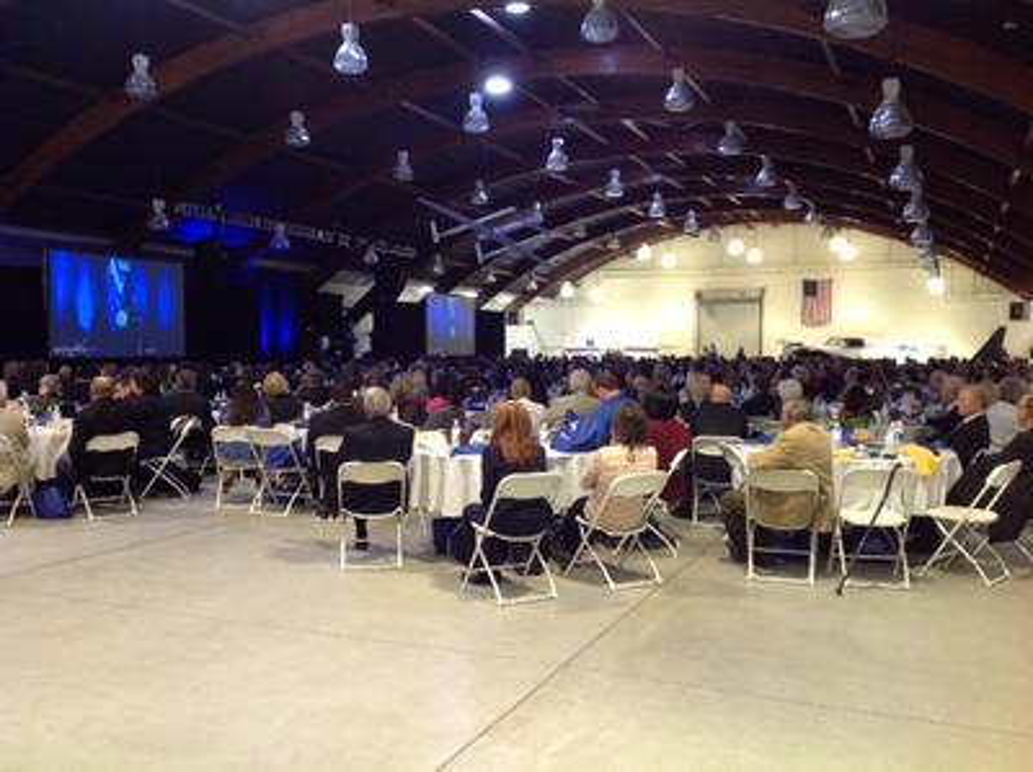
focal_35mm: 35
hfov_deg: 52.7
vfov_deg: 40.6
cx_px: 516
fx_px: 1043
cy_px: 386
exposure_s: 1/15
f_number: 2.4
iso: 125
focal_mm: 4.28
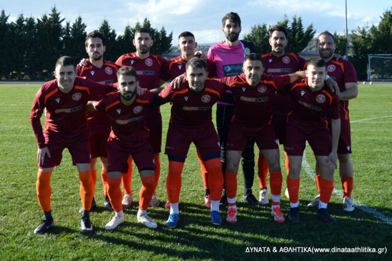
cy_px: 128
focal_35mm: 34
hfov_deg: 55.8
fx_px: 370
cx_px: 194
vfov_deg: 38.9
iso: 400
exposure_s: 1/1250
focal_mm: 22
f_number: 5.6
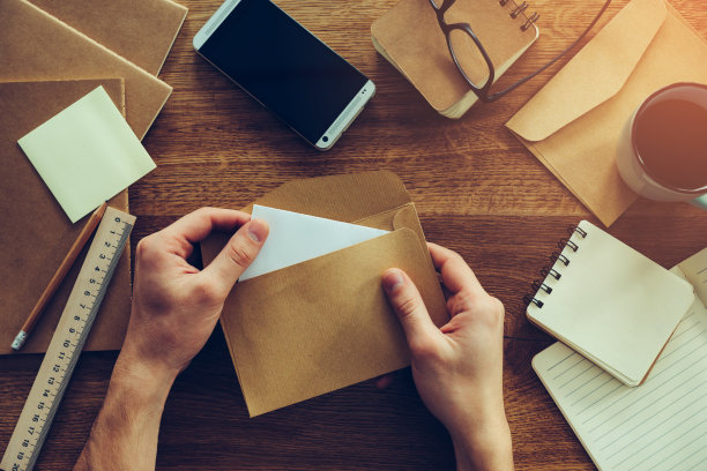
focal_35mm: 66
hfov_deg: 30.5
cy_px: 236
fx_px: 1296
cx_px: 354
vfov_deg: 20.6
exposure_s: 1/15
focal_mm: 66
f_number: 4
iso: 320
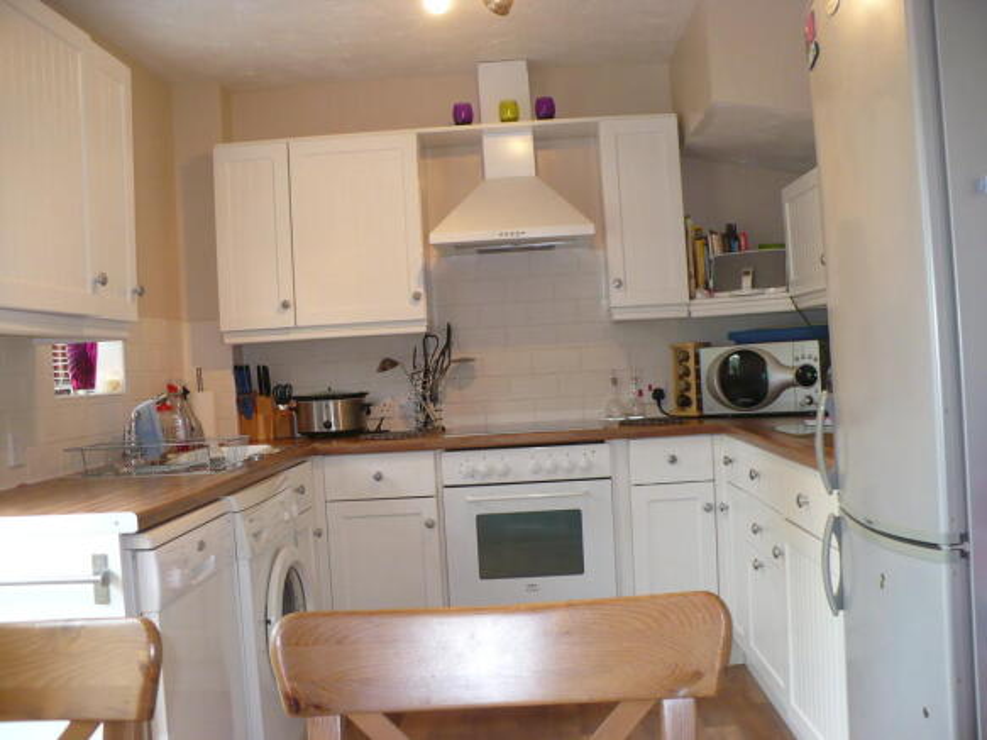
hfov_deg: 50.1
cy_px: 370
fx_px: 1055
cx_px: 494
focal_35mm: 37
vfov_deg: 38.7
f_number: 2.8
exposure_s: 1/30
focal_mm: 6.1
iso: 200
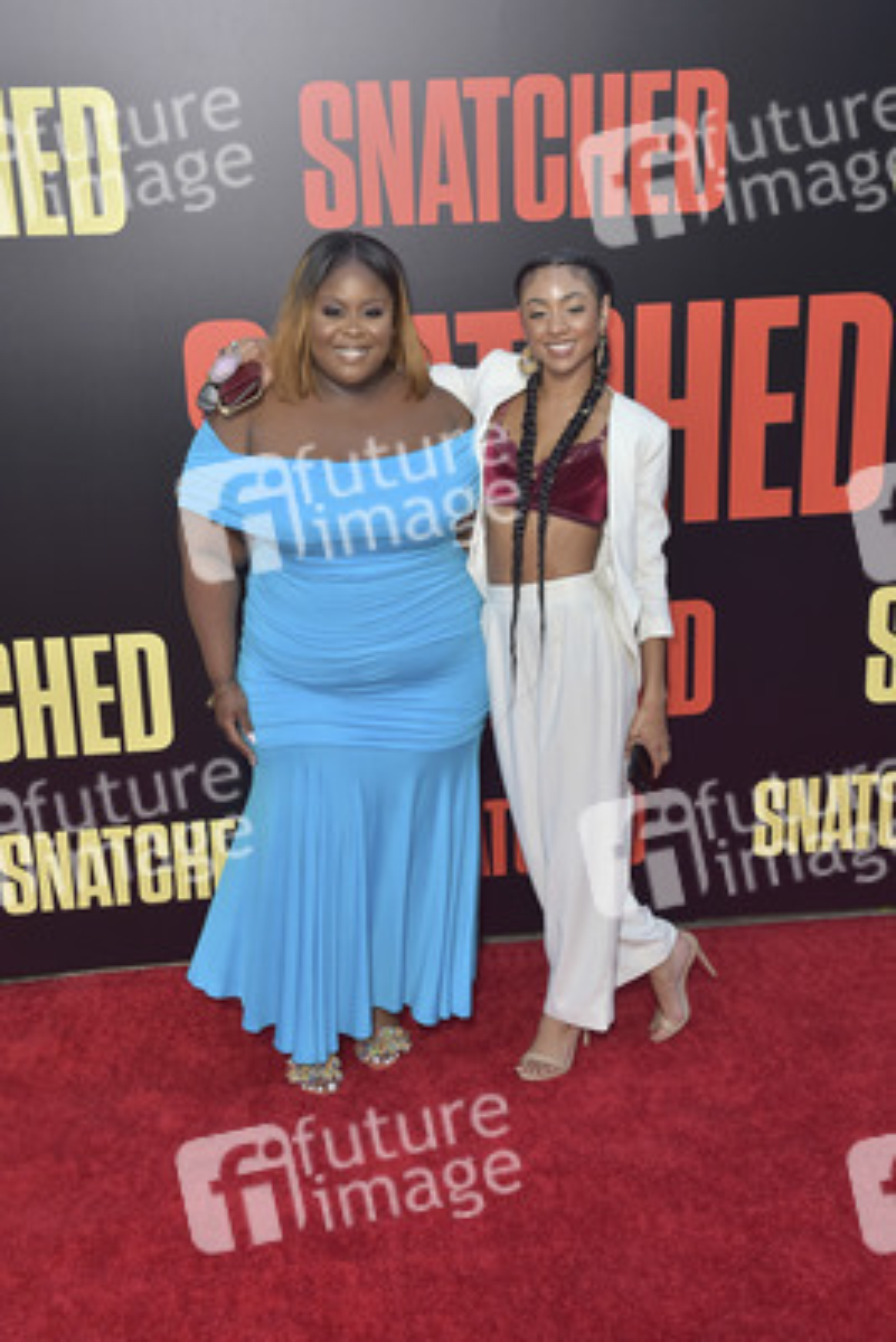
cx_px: 448
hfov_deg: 29.9
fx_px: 1678
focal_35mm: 45
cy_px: 671
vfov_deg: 43.6
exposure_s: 1/320
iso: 500
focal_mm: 45
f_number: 6.3
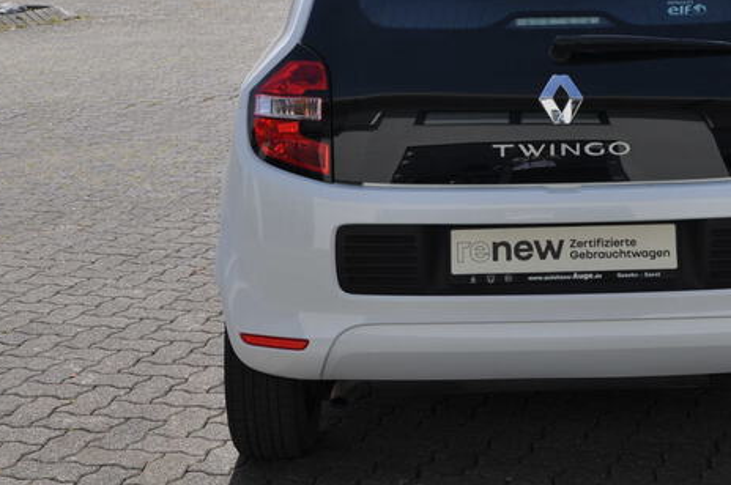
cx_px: 531
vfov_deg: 15.4
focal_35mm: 88
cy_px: 87
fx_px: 1784
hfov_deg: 23.0
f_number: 9
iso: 200
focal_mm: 34
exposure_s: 1/320
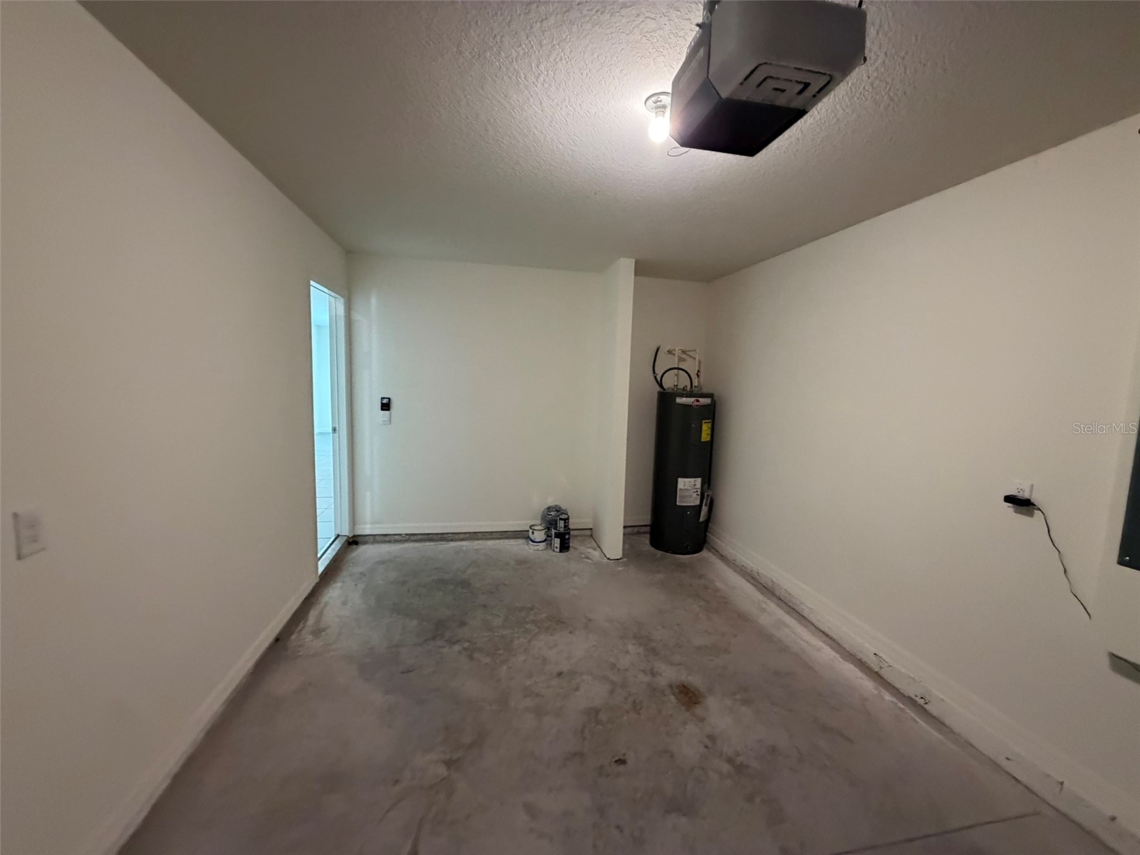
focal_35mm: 14
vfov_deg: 85.7
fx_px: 461
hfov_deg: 102.1
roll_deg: -0.6
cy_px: 428
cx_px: 570
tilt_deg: -4.7
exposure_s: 1/60
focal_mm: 2.22
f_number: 2.2
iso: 640
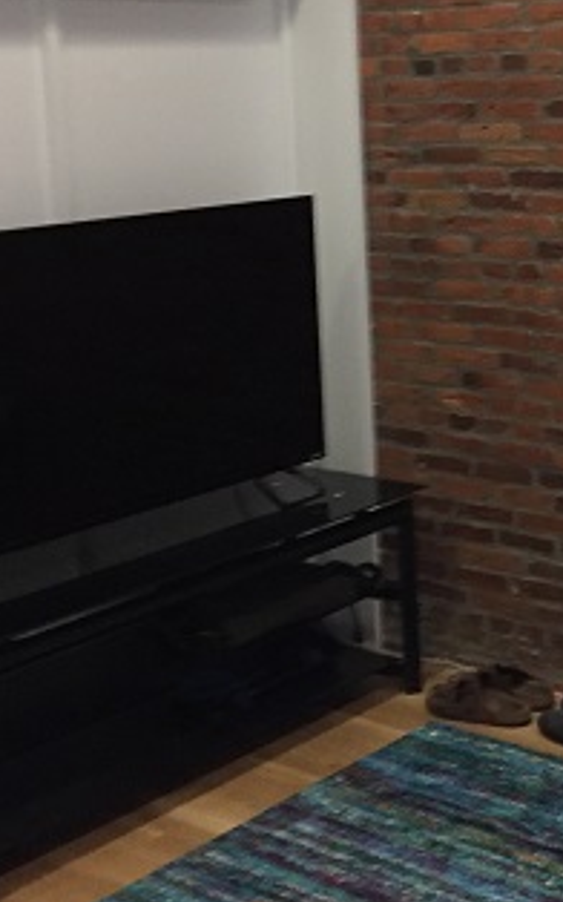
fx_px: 1573
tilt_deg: -6.0
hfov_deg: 19.6
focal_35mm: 64
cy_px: 231
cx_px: 589
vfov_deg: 31.5
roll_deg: +1.4
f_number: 2.2
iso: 250
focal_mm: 4.15
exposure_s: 1/15
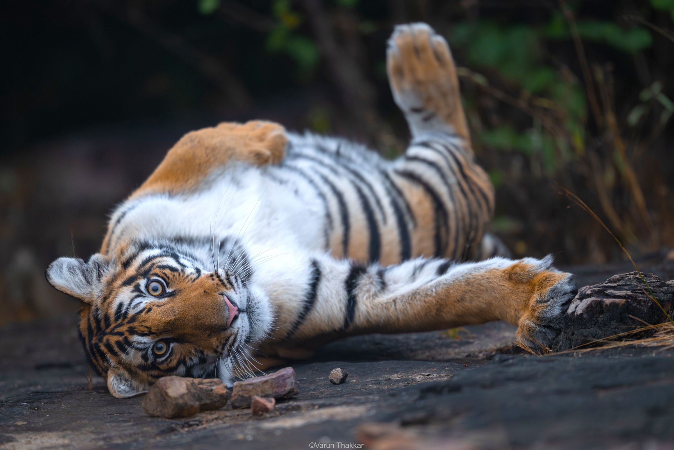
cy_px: 225
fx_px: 7488
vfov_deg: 3.4
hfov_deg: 5.2
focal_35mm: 400
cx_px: 337
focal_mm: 400
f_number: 2.8
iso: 2200
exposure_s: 1/400
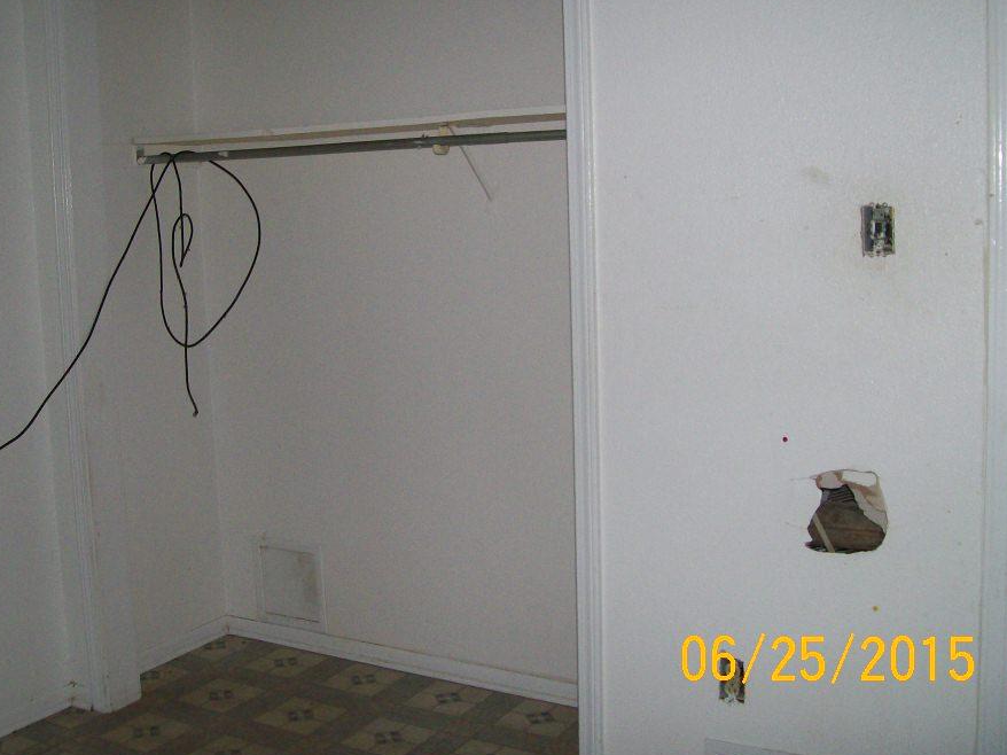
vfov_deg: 34.3
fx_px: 1221
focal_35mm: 42
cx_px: 450
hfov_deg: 44.7
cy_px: 330
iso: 140
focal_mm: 6
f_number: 2.7
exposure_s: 1/64
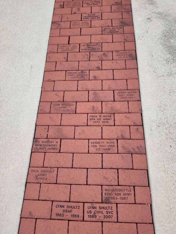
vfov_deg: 73.9
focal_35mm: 23
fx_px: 156
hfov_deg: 58.9
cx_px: 88
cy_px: 117
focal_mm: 5.56
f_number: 1.8
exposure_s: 1/234
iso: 100
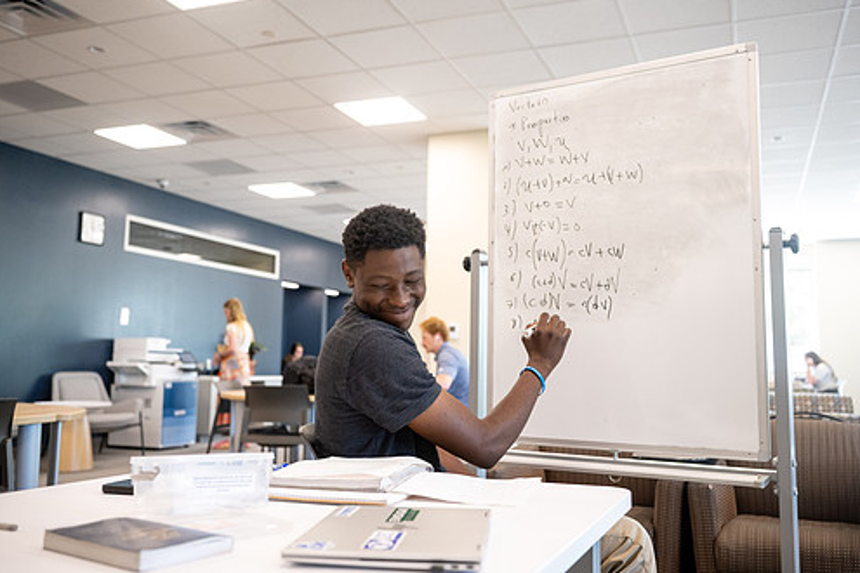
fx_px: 812
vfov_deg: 38.8
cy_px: 258
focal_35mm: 34
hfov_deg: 55.8
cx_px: 450
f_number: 2.8
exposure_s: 1/320
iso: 2000
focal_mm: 29
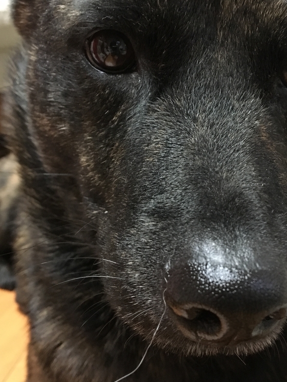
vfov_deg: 46.8
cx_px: 175
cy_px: 178
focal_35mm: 40
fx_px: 442
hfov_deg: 35.8
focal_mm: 4.15
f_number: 2.2
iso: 320
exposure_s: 1/15
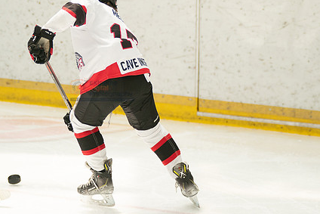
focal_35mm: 328
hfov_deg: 6.3
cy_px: 63
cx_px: 124
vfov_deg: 4.2
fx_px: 2916
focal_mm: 176
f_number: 3.2
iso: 1600
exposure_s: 1/5000
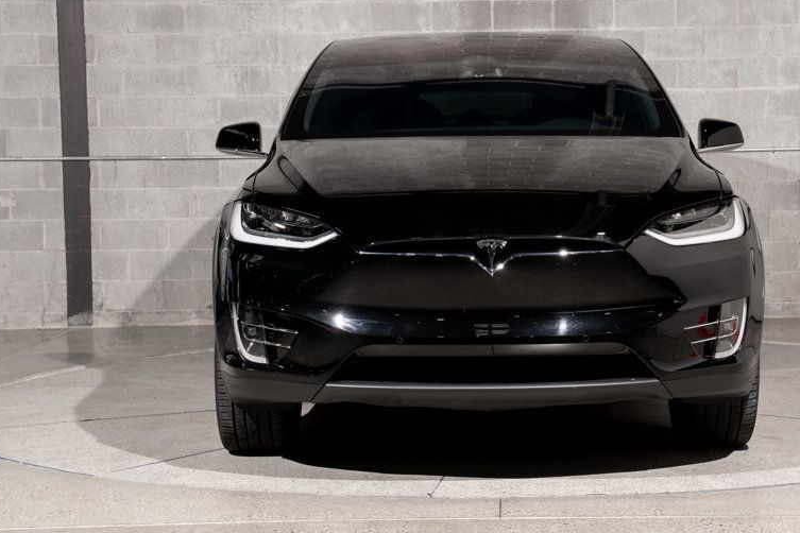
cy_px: 242
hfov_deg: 27.6
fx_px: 1622
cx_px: 477
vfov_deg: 18.7
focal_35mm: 73
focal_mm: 53
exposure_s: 1/50
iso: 250
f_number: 6.3
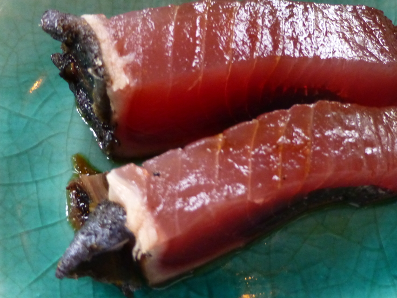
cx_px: 241
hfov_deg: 41.8
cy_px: 155
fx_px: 516
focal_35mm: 45
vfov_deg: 32.2
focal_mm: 4.3
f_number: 3.3
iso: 400
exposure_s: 1/40
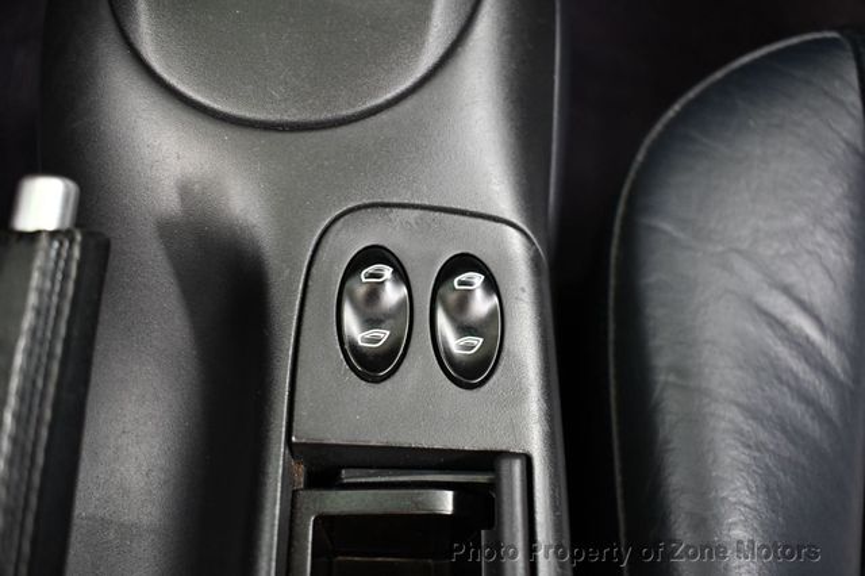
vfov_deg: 34.2
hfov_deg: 49.6
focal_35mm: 39
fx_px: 937
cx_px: 432
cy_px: 288
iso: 3200
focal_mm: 26
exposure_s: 1/60
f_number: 4
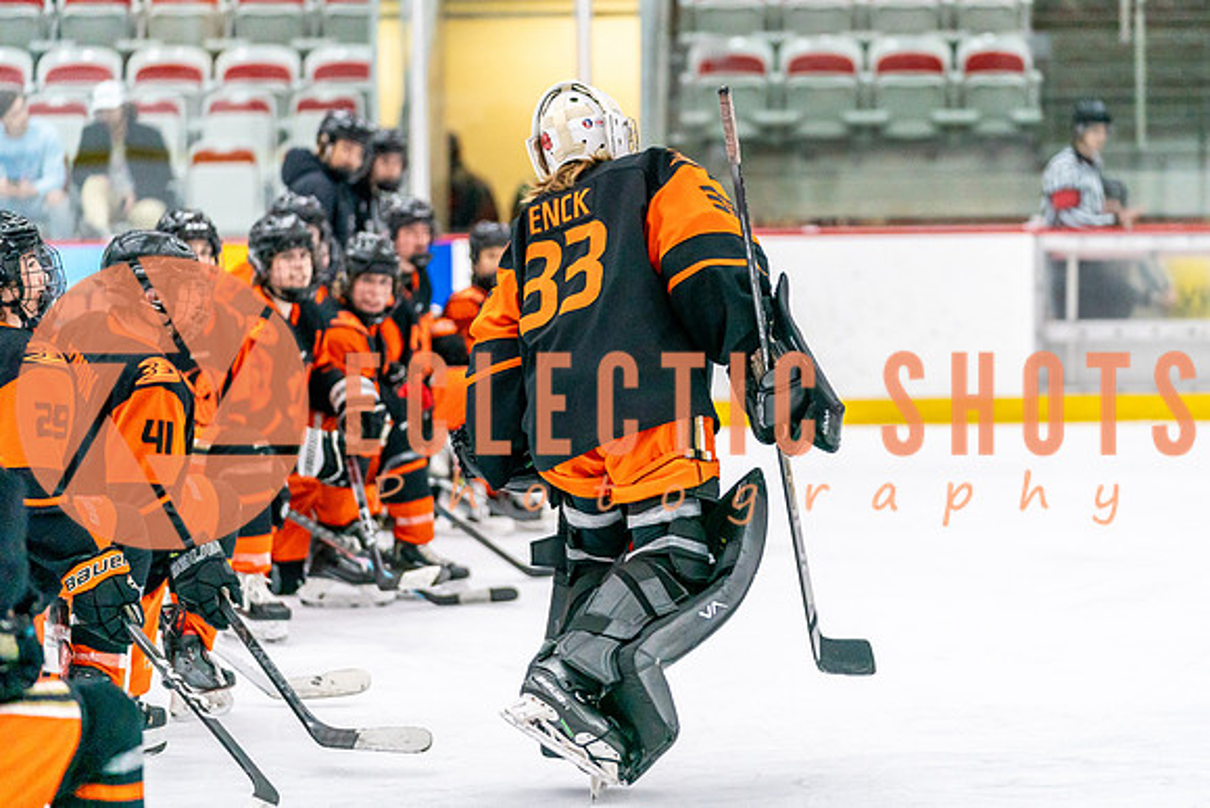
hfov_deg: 15.2
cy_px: 370
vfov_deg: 10.2
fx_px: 4521
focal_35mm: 134
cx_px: 656
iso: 3200
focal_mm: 124
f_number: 2.8
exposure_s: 1/1250
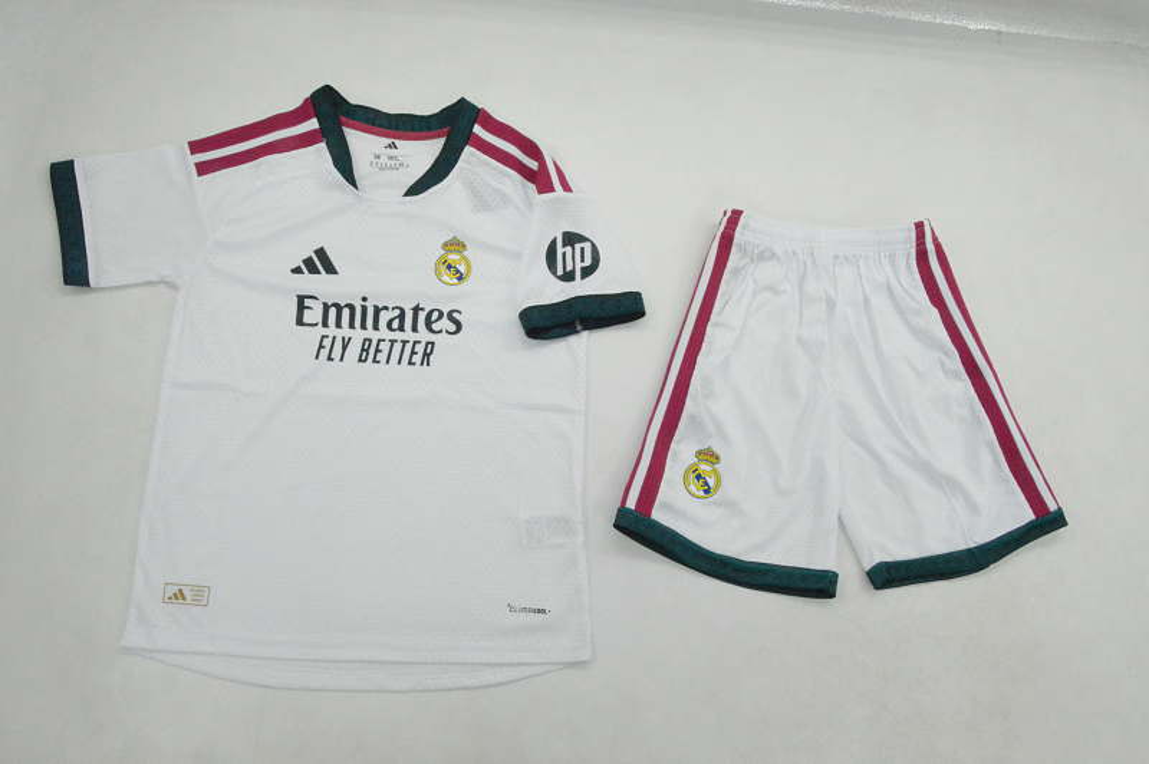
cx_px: 574
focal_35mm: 32
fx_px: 1005
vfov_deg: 41.6
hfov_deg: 59.5
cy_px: 382
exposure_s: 1/160
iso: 6400
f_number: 25
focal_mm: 21
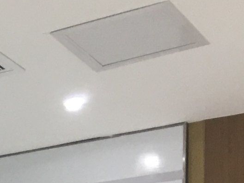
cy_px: 372
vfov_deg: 9.2
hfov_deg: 11.5
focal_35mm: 150
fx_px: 1057
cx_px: -286
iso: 50
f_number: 2.2
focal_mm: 4.15
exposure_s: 1/33
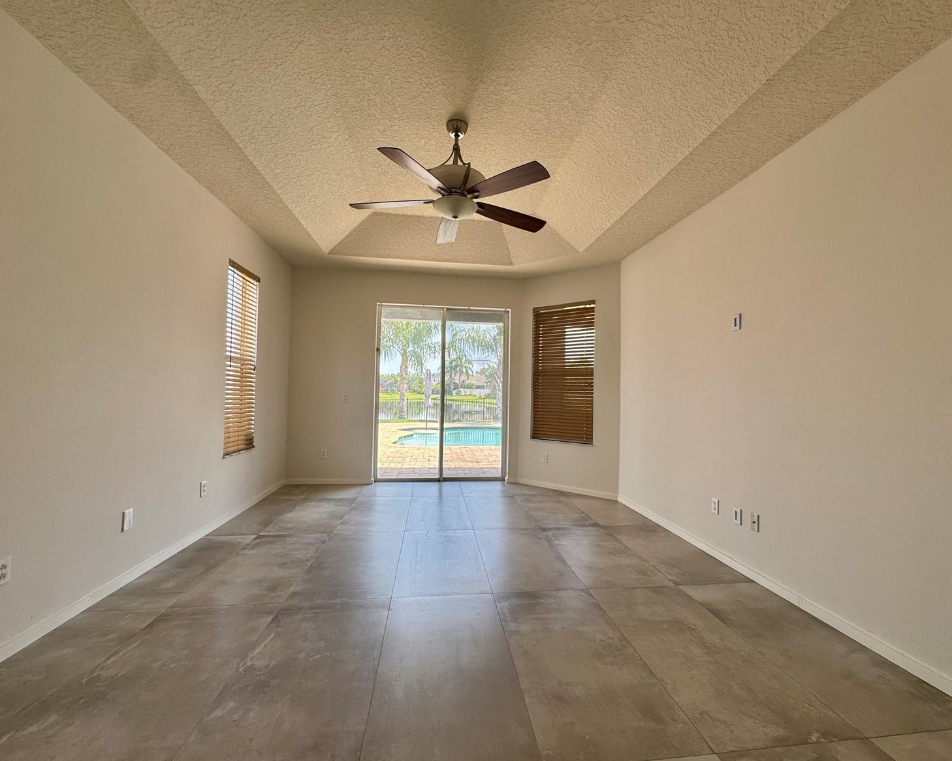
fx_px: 423
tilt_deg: +1.0
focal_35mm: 15
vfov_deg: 84.0
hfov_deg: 96.8
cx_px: 490
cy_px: 382
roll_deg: -1.1
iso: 40
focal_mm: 2.22
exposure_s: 1/179
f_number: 2.2
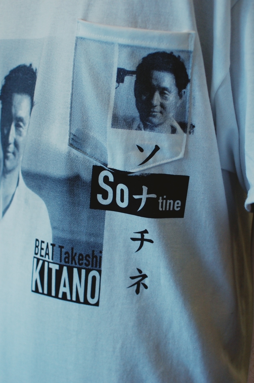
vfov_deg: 37.9
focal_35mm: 52
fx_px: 557
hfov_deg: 25.7
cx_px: 127
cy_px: 192
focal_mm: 35
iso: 800
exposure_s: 1/200
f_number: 2.8
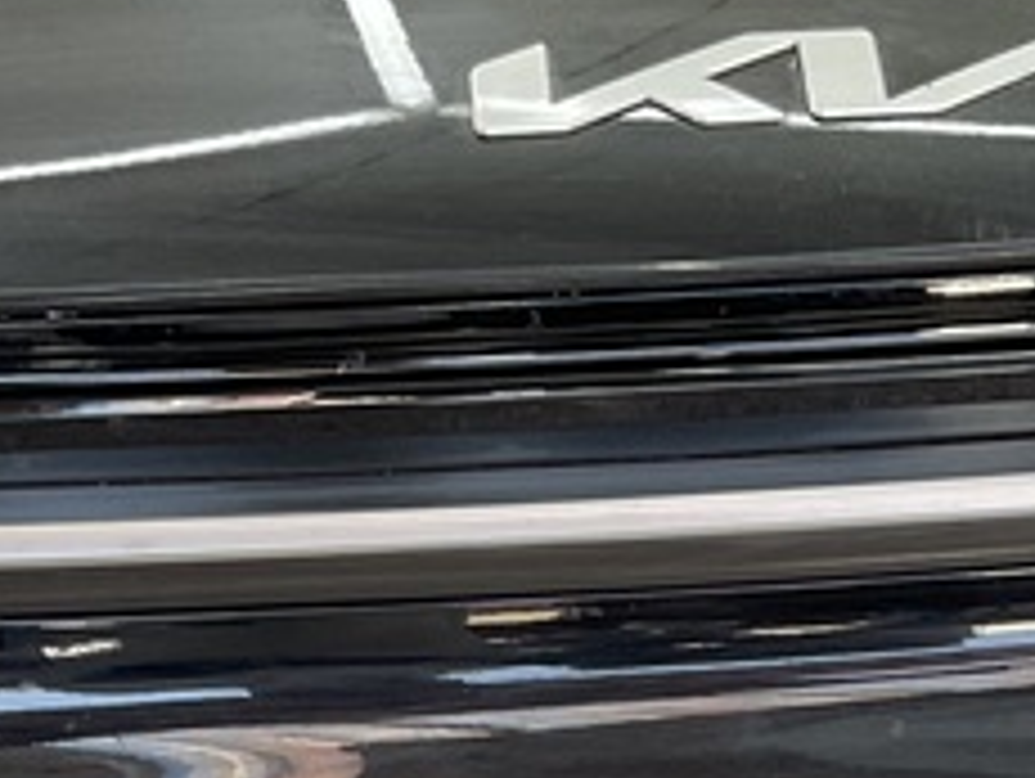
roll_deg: +1.9
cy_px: 1421
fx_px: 3801
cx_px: 814
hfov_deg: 15.4
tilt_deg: -24.3
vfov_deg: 10.9
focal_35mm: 127
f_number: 1.8
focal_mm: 3
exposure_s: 1/100
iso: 40
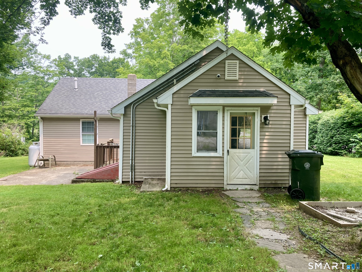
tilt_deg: -1.2
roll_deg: -1.1
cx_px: 181
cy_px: 136
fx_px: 293
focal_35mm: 28
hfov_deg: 63.4
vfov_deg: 49.7
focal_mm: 3.99
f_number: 1.8
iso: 20
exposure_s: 1/208
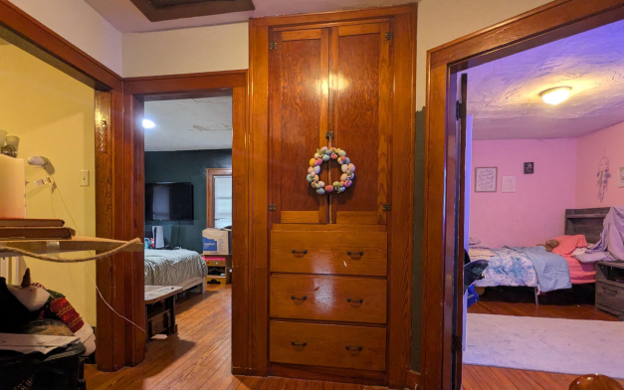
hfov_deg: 91.0
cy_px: 235
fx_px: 306
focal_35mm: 18
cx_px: 301
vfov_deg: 64.4
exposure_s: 1/24
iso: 235
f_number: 2.2
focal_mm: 2.35
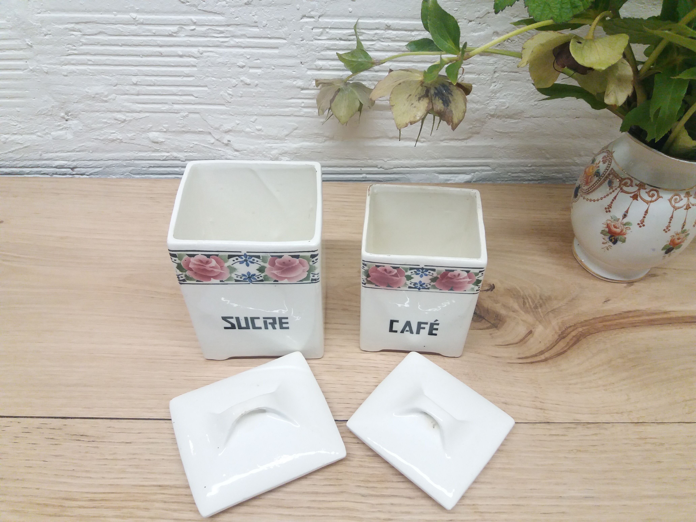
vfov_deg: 49.7
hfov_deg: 63.4
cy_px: 261
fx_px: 563
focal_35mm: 28
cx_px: 348
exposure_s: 1/150
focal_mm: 3.7
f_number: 1.9
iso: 200
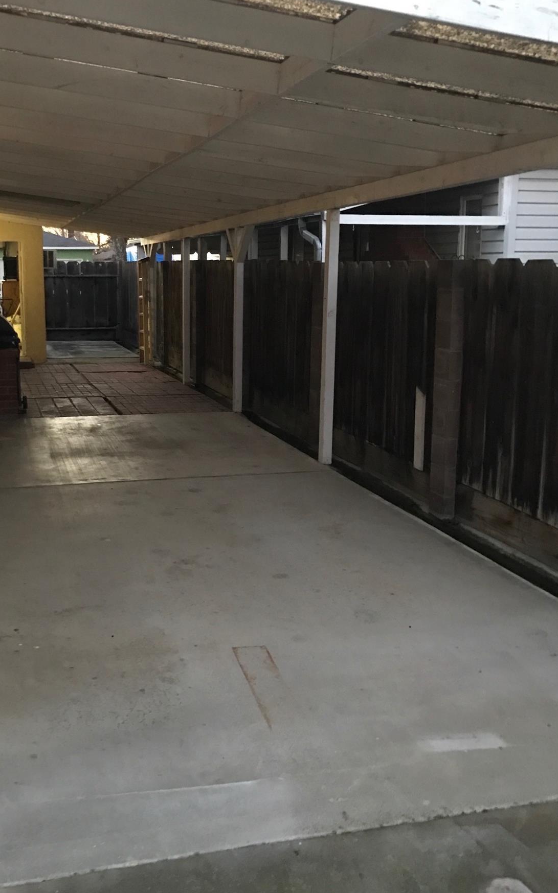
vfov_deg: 56.6
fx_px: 827
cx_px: 178
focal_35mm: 34
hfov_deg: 36.8
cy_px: 412
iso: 100
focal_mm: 3.99
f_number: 1.8
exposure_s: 1/4
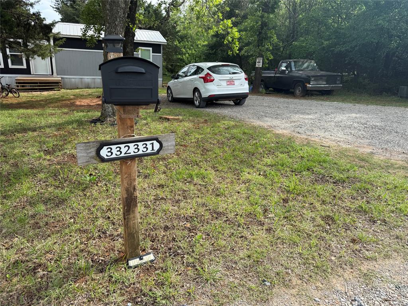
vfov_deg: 56.8
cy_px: 153
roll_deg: -3.8
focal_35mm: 24
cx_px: 204
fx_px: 283
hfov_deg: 71.6
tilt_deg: -18.3
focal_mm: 6.76
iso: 80
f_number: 1.78
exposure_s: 1/1653
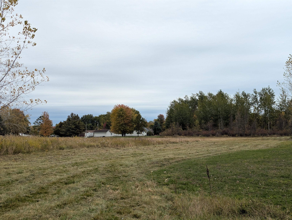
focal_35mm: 48
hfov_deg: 39.6
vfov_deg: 30.3
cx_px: 146
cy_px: 110
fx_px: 405
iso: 61
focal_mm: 6.81
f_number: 1.85
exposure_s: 1/863
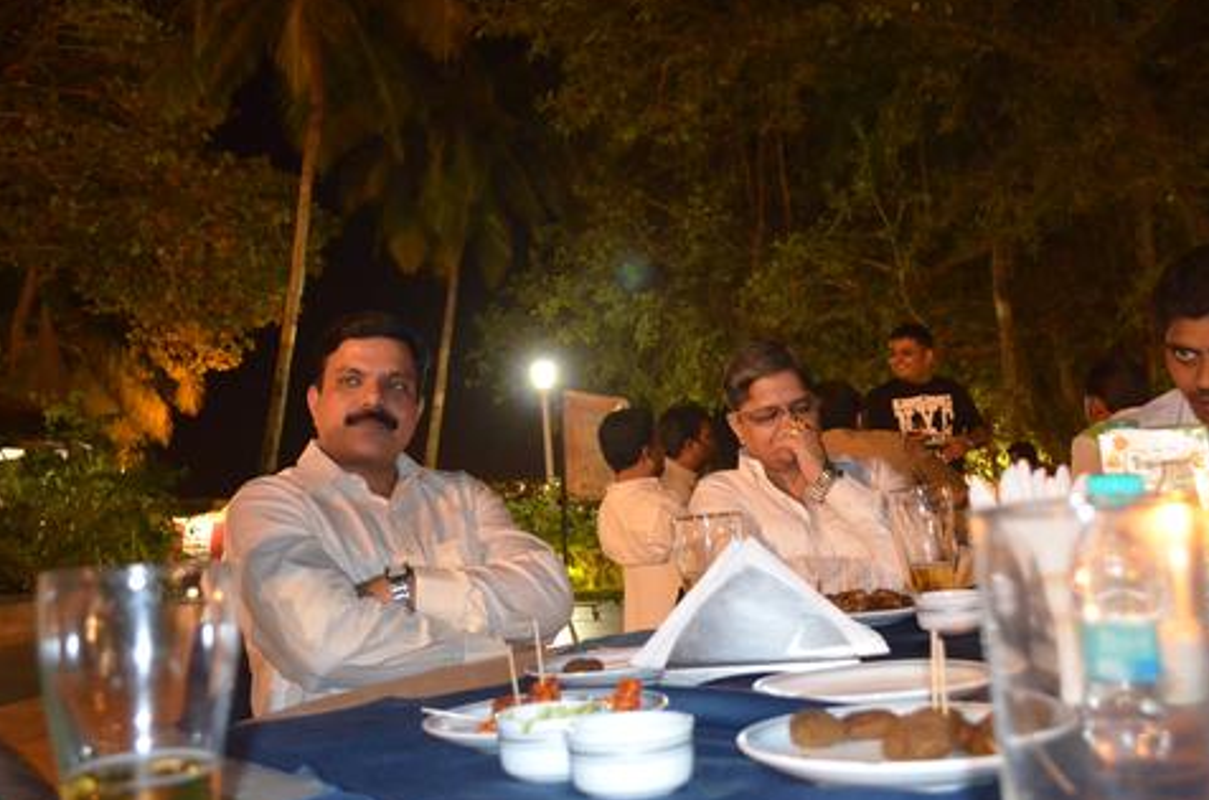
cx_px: 577
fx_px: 1139
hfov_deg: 55.9
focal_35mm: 34
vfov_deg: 38.6
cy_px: 324
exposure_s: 1/20
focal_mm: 18
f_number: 3.5
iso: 3200
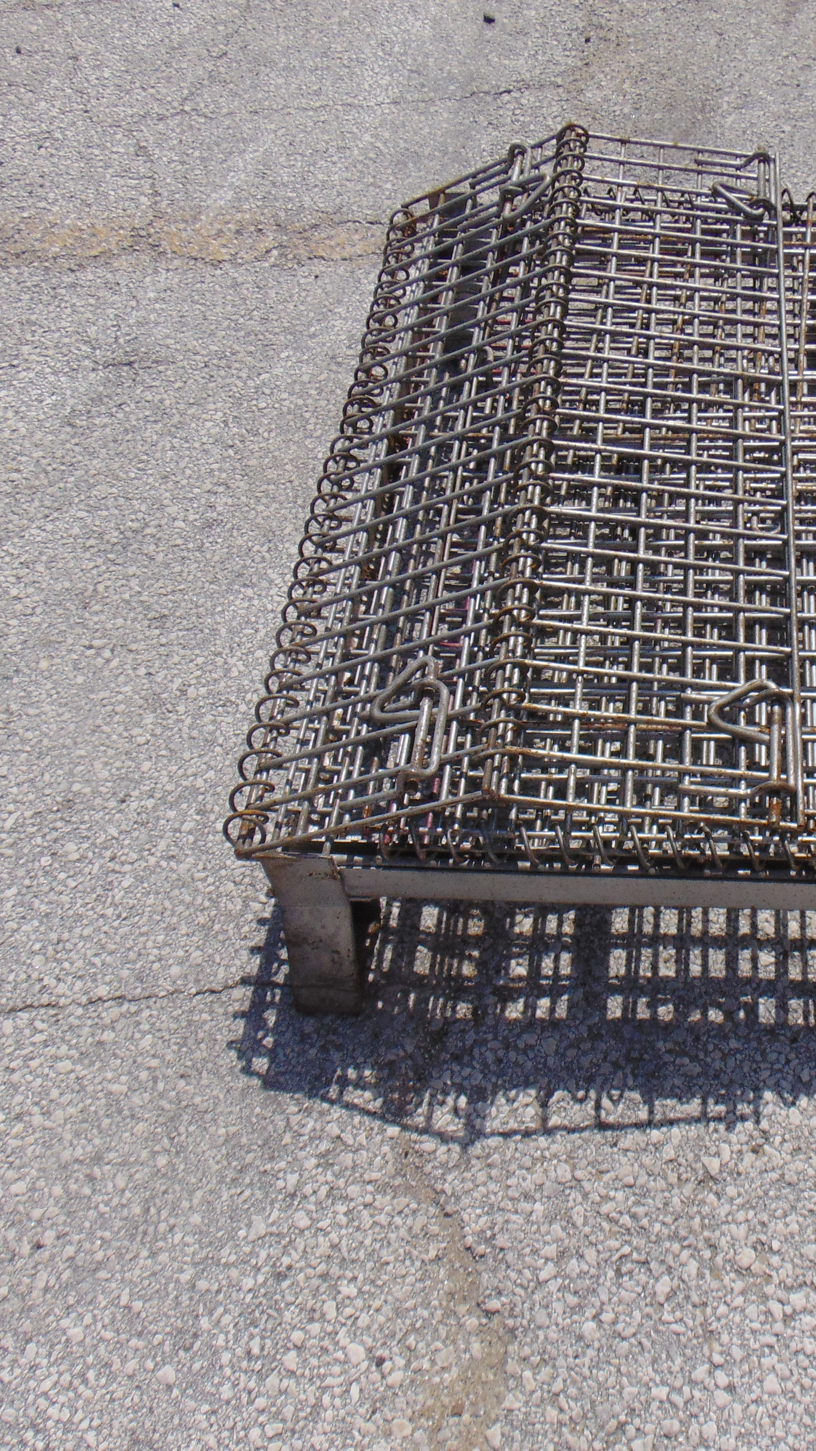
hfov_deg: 31.2
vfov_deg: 54.0
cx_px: 643
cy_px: 728
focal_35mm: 37
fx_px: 1424
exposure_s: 1/500
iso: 80
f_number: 7.7
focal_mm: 4.5
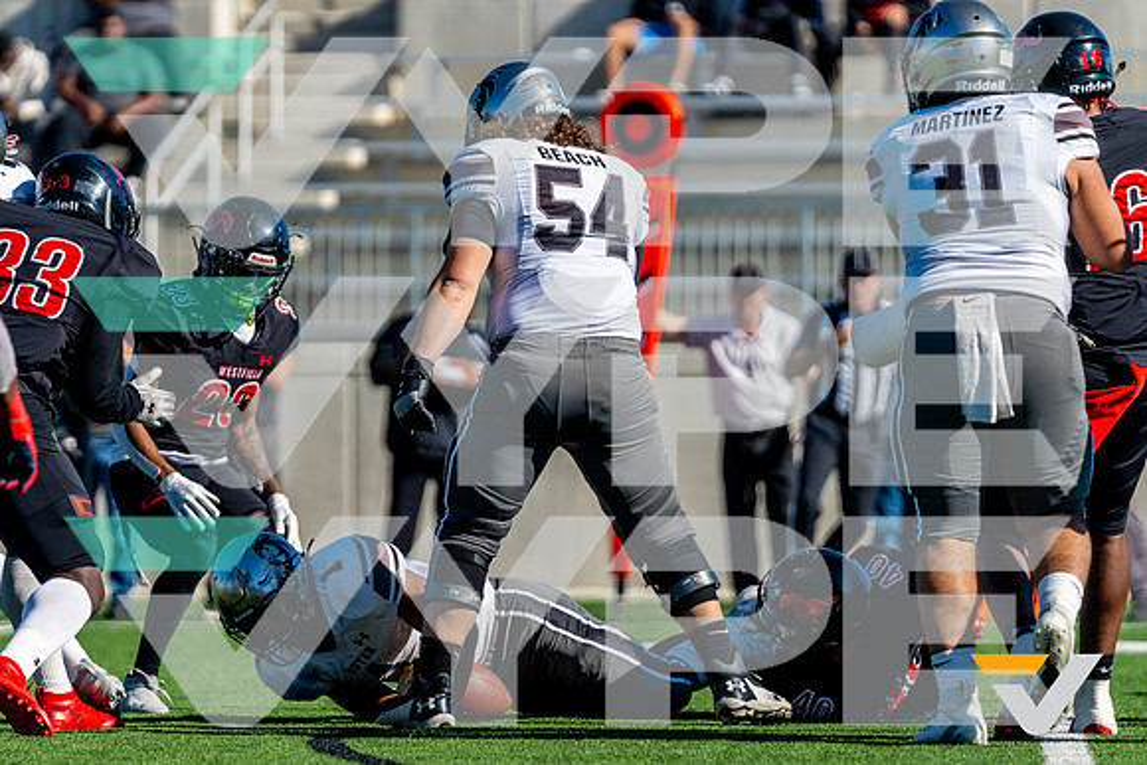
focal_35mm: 339
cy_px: 393
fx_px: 10803
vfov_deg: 4.1
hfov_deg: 6.1
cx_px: 534
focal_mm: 200
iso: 400
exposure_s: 1/3200
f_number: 2.8
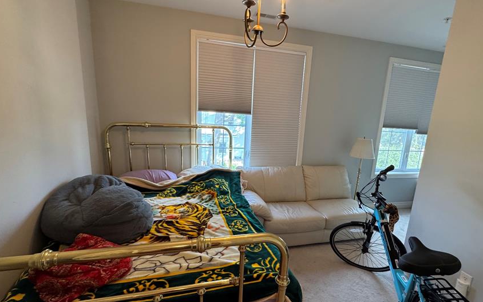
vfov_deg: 64.9
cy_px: 165
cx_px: 260
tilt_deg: -11.8
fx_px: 237
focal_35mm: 18
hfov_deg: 90.9
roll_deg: -3.1
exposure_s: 1/120
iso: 250
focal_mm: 2.22
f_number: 2.2
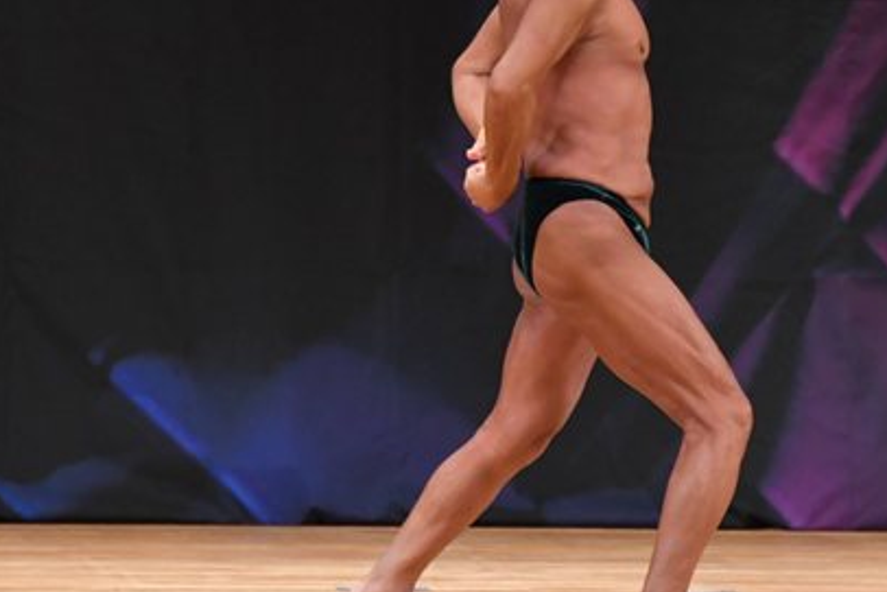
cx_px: 624
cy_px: 212
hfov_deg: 4.0
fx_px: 12693
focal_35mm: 515
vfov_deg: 2.7
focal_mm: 180
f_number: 5.6
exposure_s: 1/400
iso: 3200
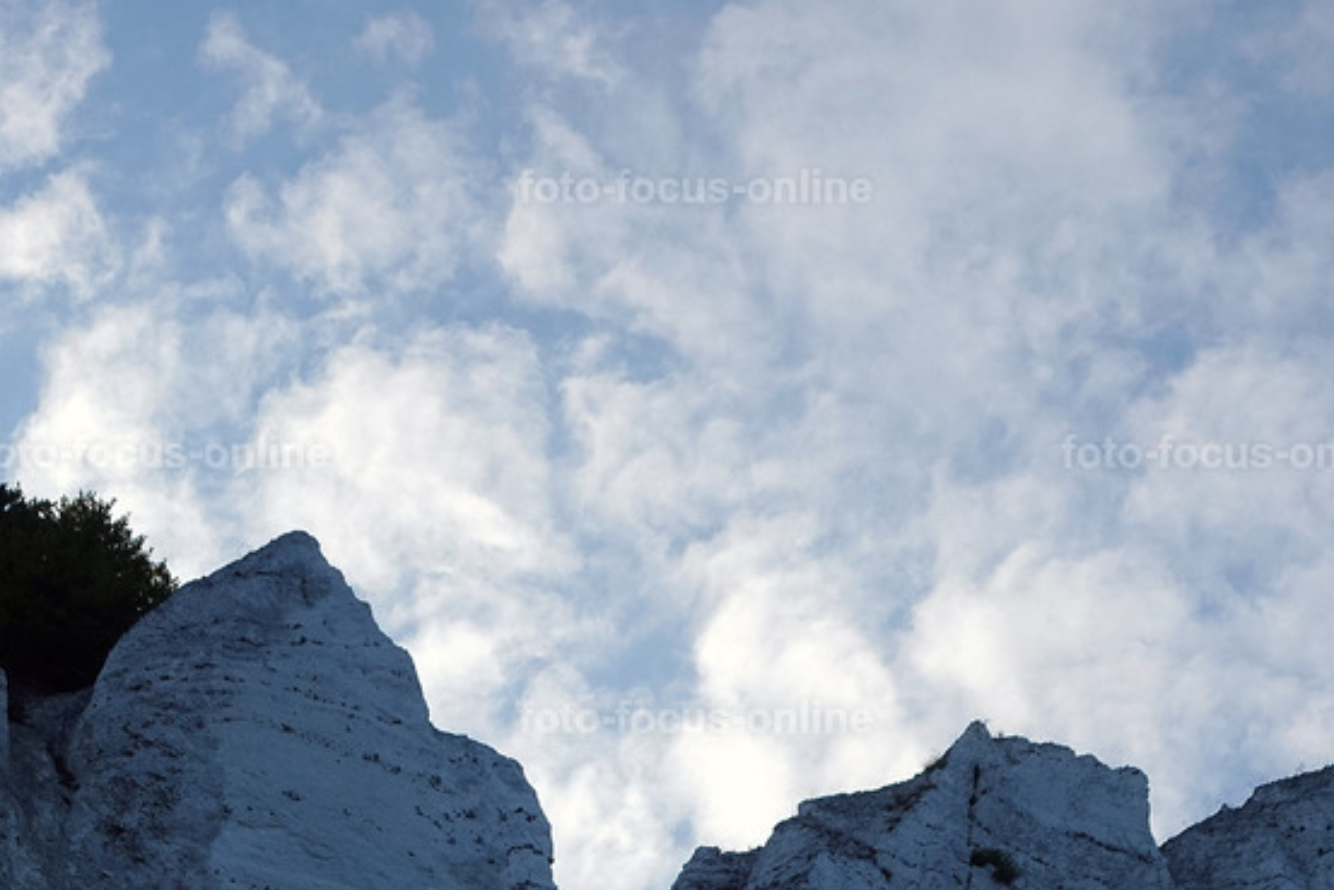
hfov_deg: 18.1
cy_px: 664
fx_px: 4188
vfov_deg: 12.1
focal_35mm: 113
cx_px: 596
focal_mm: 22.19
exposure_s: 1/1000
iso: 100
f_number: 4
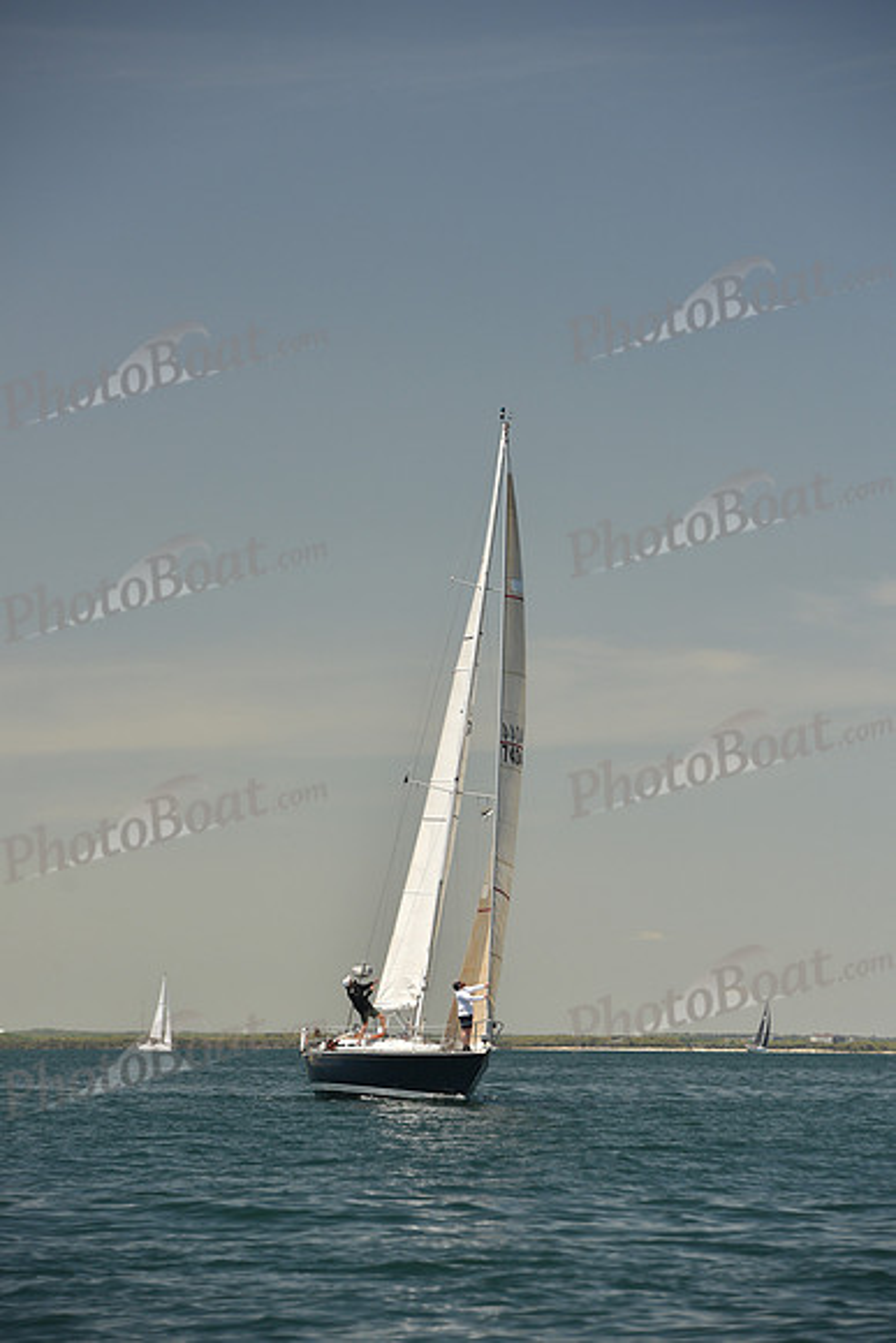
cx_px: 448
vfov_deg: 13.7
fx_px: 5596
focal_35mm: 150
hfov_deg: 9.2
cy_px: 672
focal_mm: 150
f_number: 5.6
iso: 250
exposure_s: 1/800
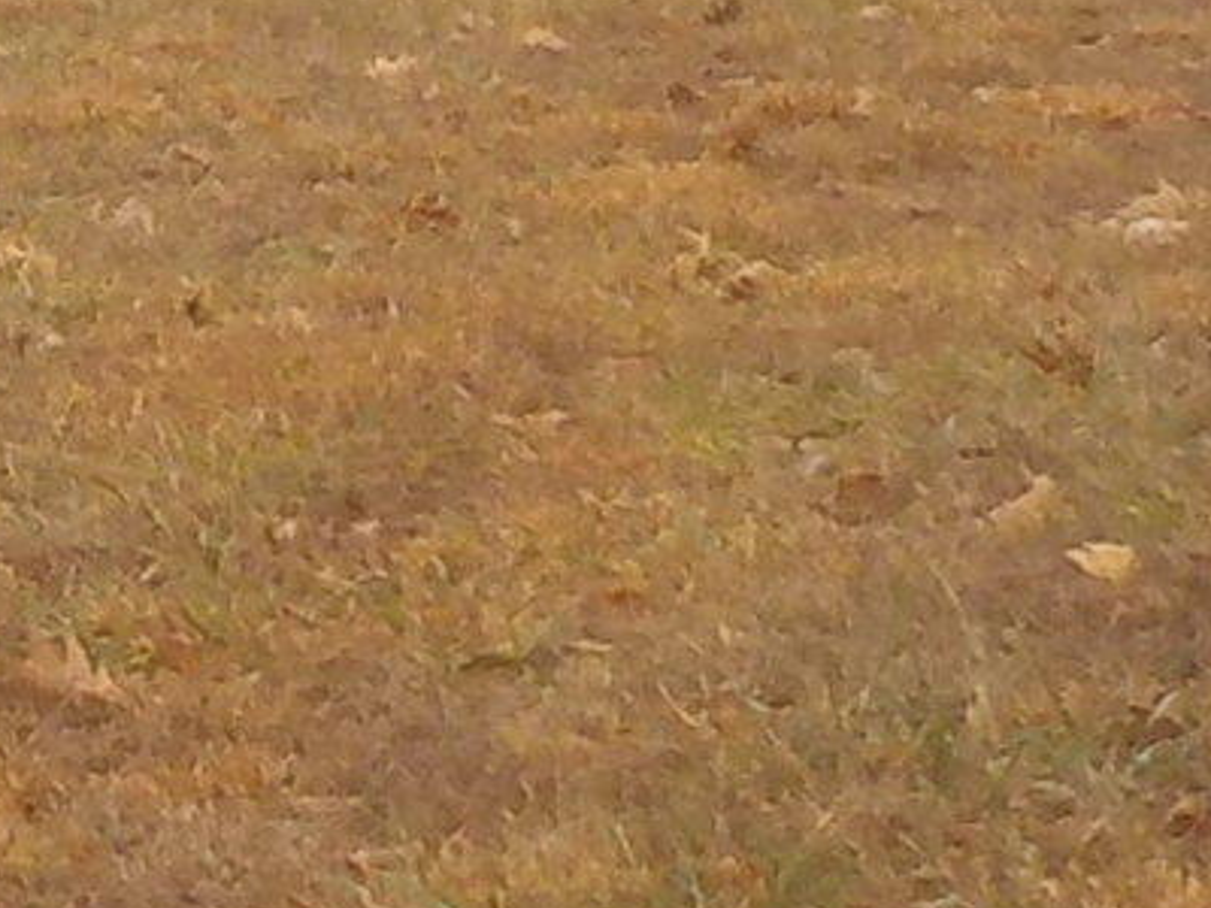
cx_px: -2174
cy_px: -272
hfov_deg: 8.1
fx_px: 7557
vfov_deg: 6.8
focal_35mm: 216
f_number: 3.7
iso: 125
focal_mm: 5.2
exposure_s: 1/200
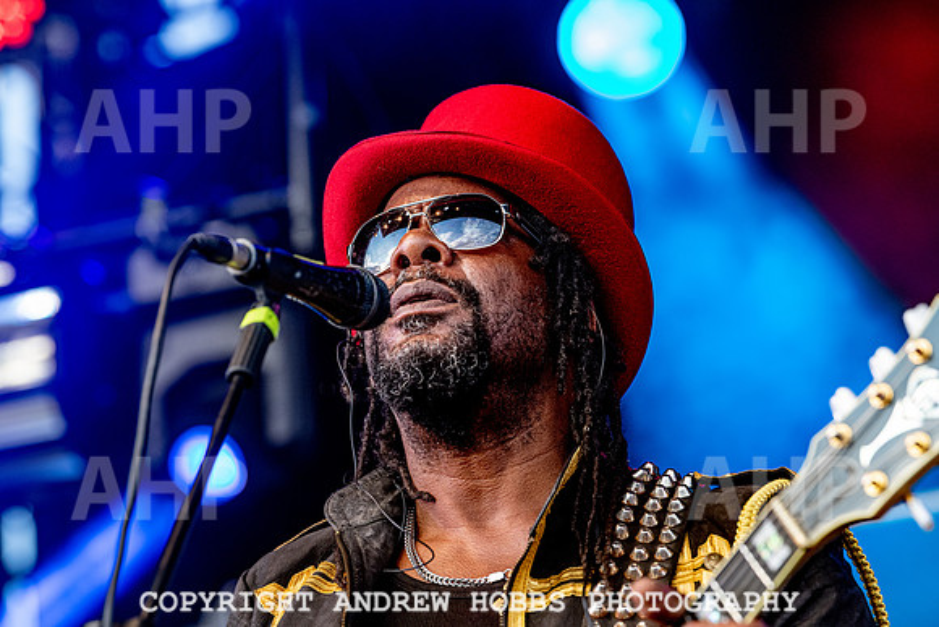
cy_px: 314
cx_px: 470
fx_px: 4826
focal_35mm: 185
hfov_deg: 11.1
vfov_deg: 7.4
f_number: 5
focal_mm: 185
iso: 1400
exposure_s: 1/500
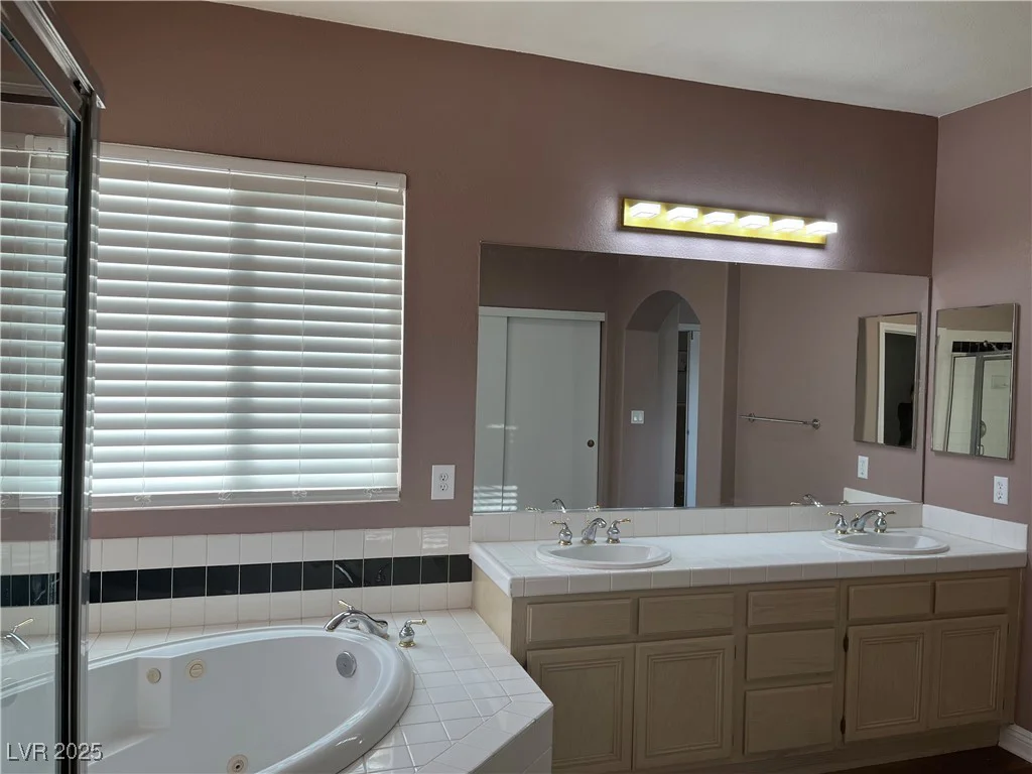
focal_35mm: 26
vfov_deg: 53.1
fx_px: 775
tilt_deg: -1.7
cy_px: 387
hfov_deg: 67.3
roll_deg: -1.7
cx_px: 516
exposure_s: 1/264
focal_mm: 5.1
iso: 40
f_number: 1.6
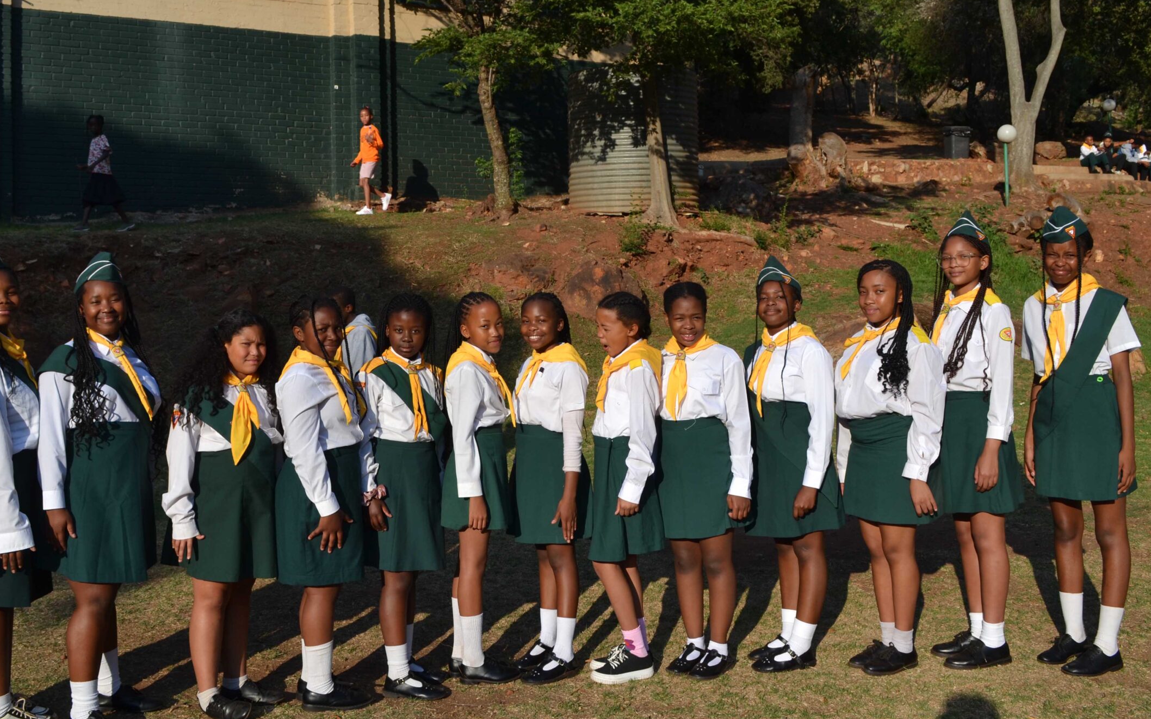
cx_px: 509
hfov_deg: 52.6
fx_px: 1161
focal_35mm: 37
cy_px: 300
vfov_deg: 34.4
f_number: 8
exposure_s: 1/250
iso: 100
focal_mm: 20
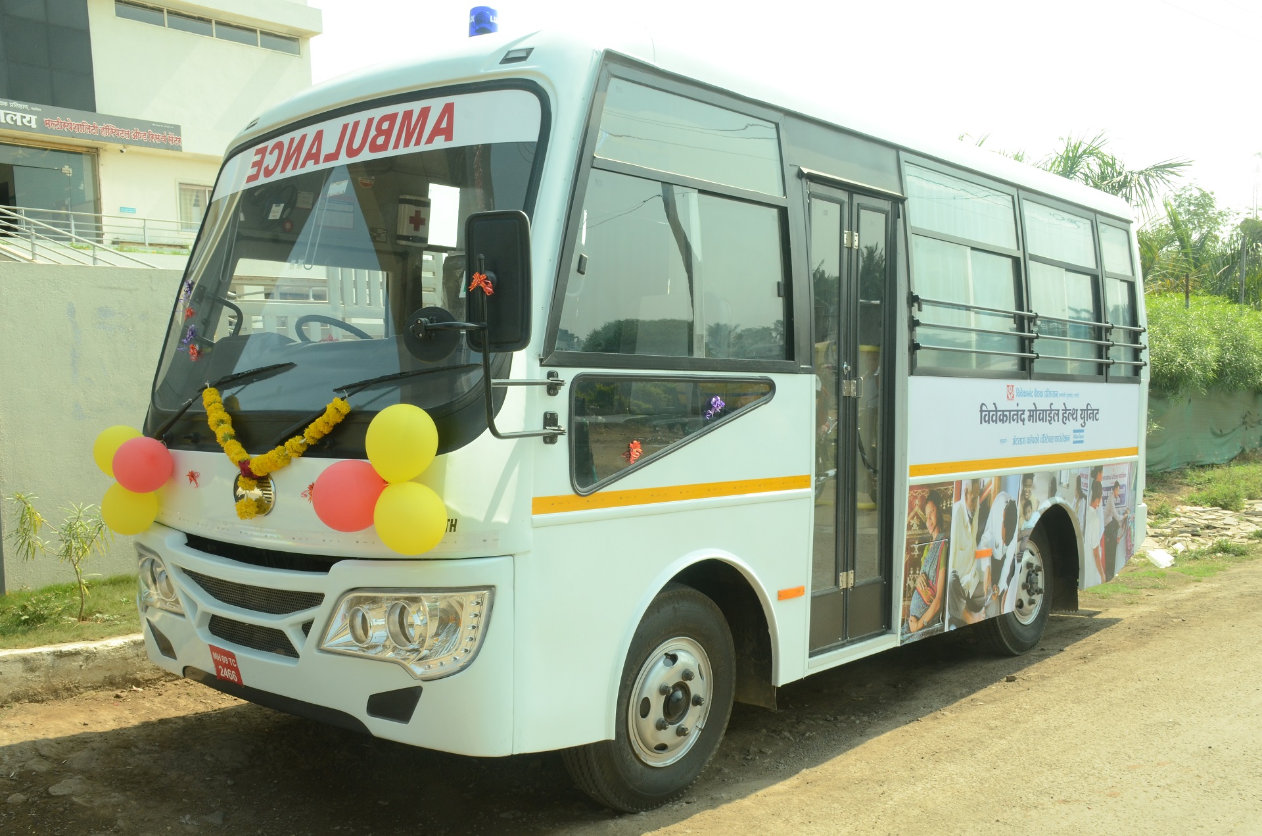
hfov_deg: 55.2
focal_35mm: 34
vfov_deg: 38.2
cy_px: 418
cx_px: 631
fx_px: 1207
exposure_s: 1/100
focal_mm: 23
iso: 400
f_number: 14
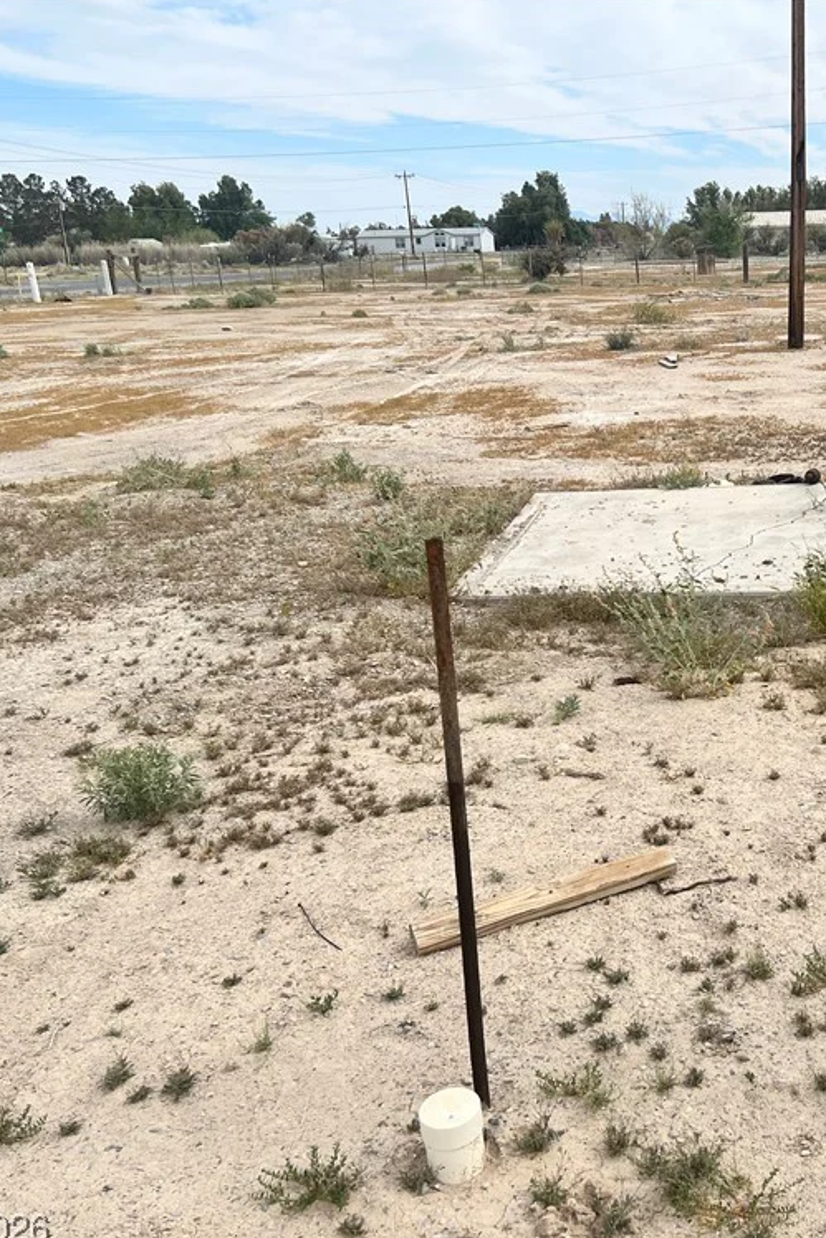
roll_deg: +2.4
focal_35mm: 37
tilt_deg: -19.7
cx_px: 728
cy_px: 629
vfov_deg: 51.9
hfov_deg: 34.2
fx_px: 1273
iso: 50
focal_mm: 5.7
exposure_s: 1/4630
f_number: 1.5
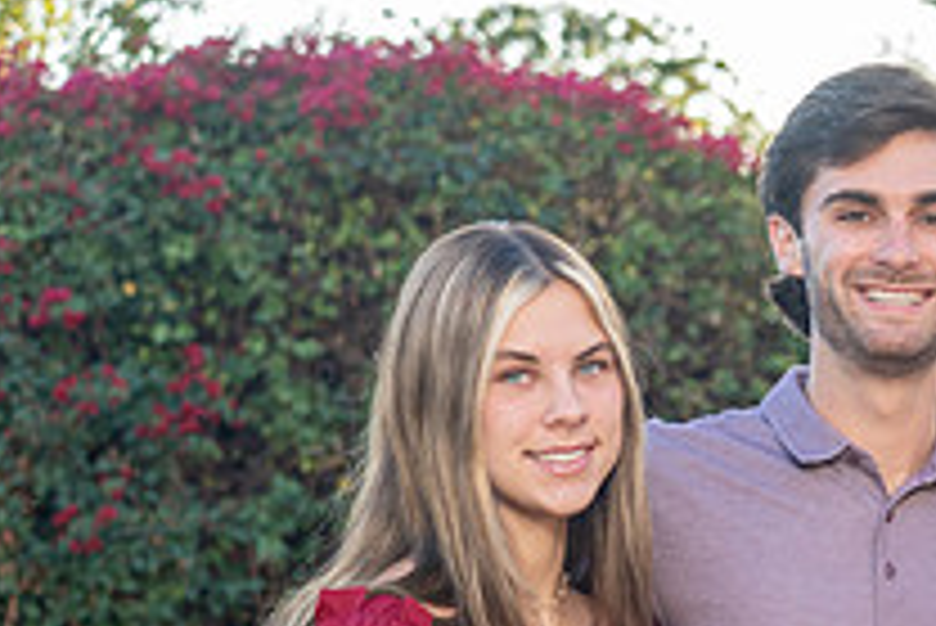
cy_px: 709
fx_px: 3772
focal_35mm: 145
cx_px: 1274
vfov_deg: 9.4
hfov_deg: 13.5
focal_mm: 52
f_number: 4
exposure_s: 1/200
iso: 250
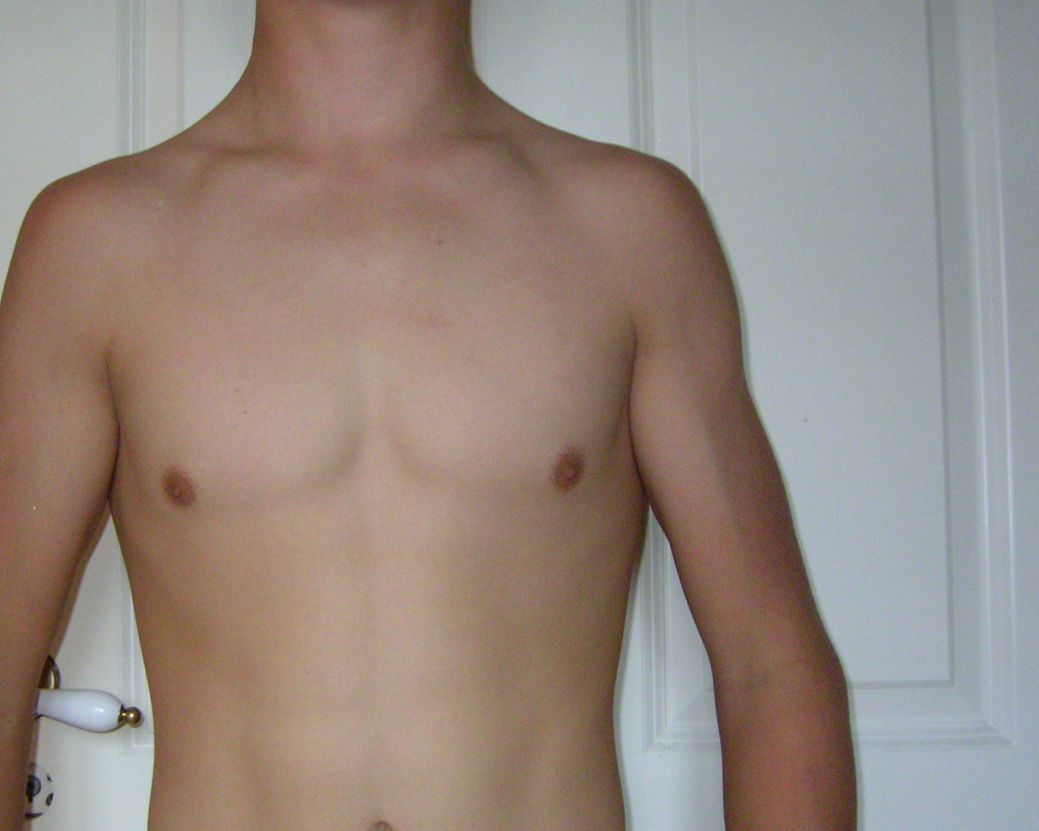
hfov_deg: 41.7
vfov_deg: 34.1
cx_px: 393
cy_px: 478
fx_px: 1353
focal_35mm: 44
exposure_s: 1/50
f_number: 2.8
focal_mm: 5.6
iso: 200
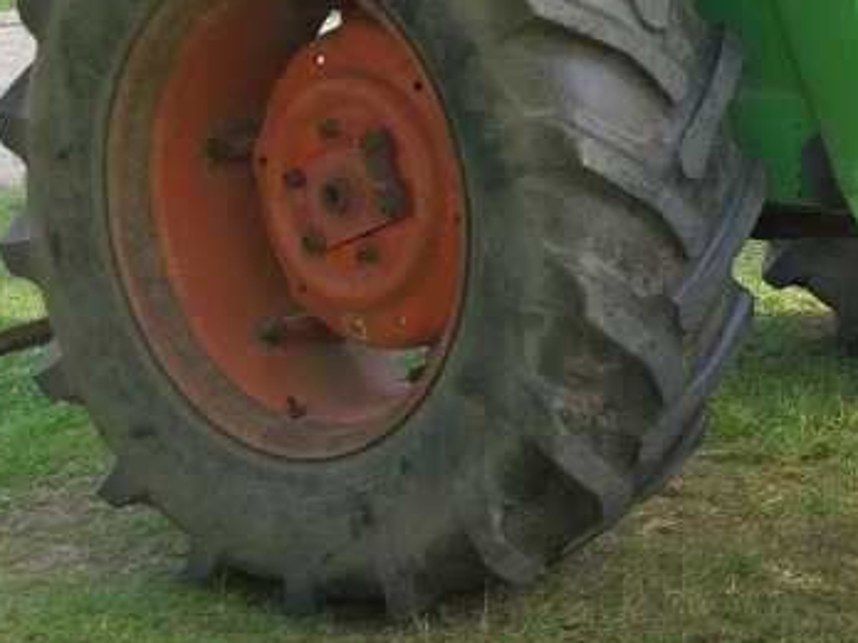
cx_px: 1622
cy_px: -205
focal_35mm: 105
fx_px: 2602
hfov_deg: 15.6
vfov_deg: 13.5
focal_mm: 4
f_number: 1.8
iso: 40
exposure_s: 1/100
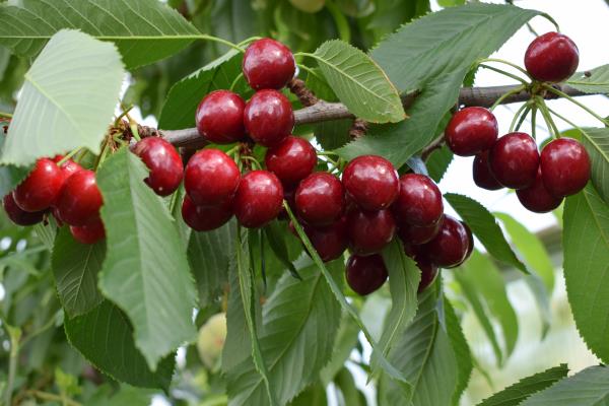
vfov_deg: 25.8
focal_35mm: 52
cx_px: 304
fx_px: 888
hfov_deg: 37.9
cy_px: 203
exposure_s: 1/160
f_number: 6.3
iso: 400
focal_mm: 35
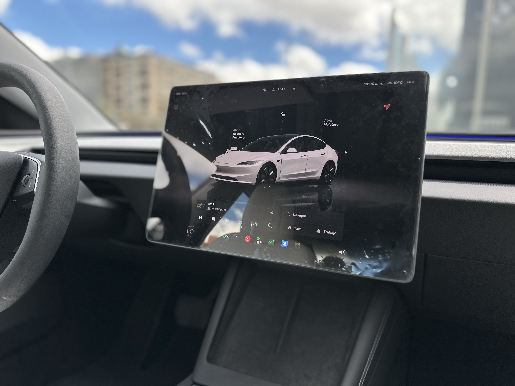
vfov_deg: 56.8
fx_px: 357
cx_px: 258
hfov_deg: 71.6
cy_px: 193
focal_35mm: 24
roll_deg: -2.1
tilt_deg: -8.7
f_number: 1.78
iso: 80
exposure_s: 1/1639
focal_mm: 6.86
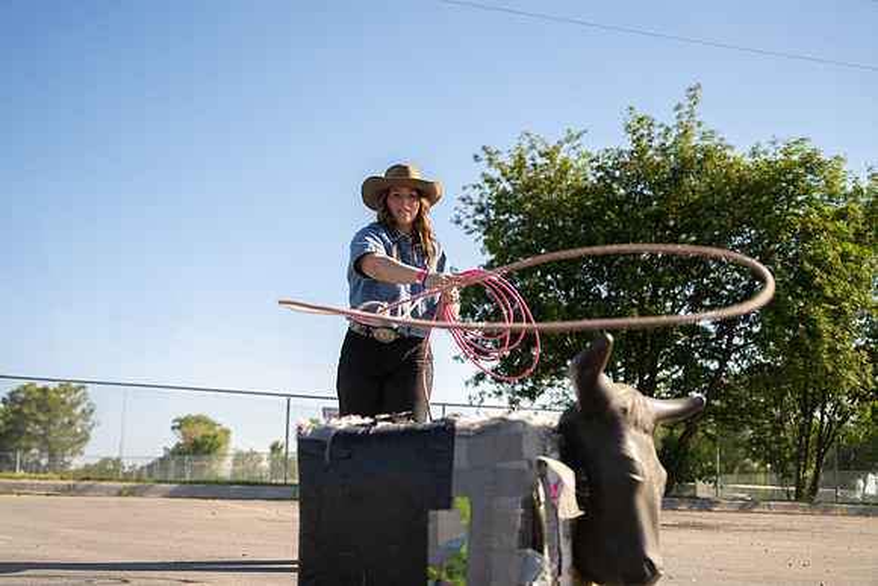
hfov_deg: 41.9
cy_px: 293
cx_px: 439
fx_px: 1146
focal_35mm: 47
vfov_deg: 28.7
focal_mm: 47
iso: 100
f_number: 4
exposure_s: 1/640
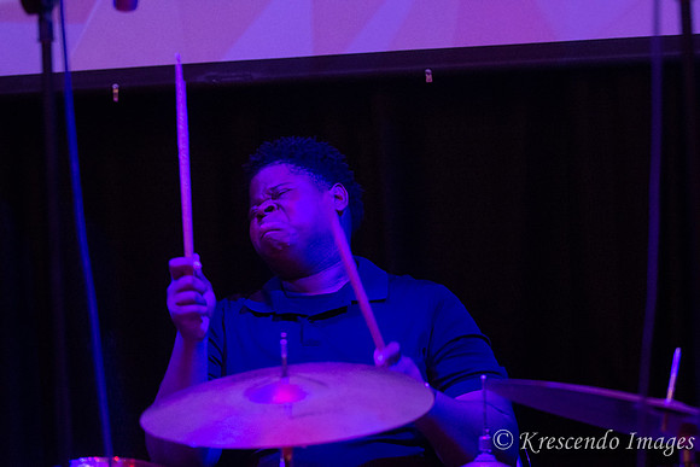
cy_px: 234
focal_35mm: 120
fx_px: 2334
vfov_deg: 11.4
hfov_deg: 17.1
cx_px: 350
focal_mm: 80
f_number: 2.8
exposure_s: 1/200
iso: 3200
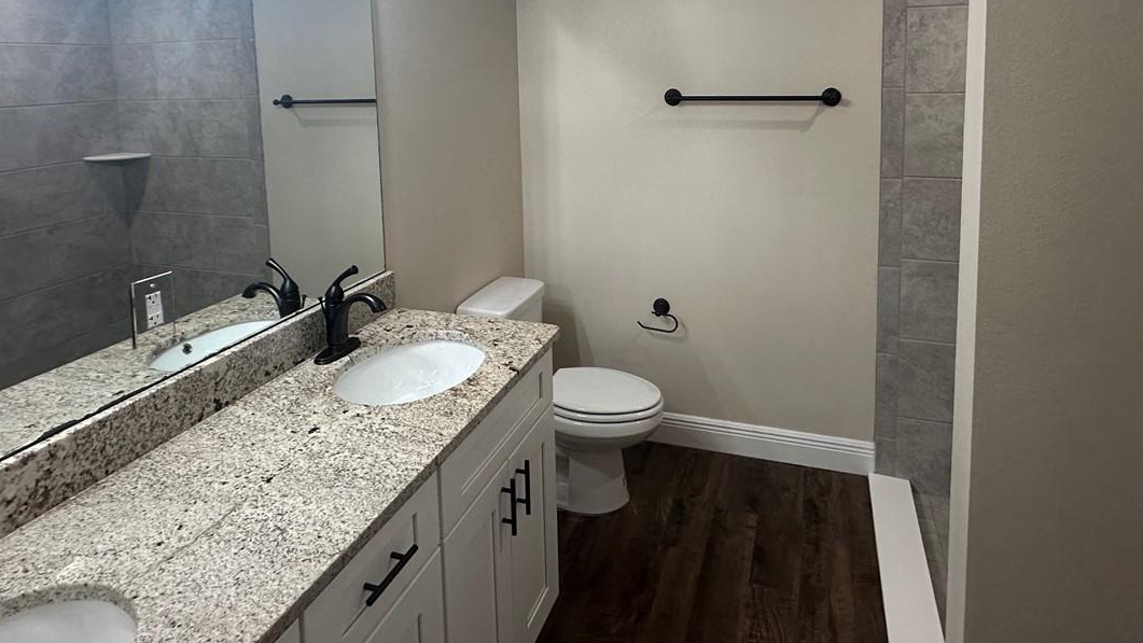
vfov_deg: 47.0
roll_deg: -0.6
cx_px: 573
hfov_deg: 78.7
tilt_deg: -3.7
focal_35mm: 23
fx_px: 697
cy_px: 132
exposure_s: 1/120
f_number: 2.2
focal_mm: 2.22
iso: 200
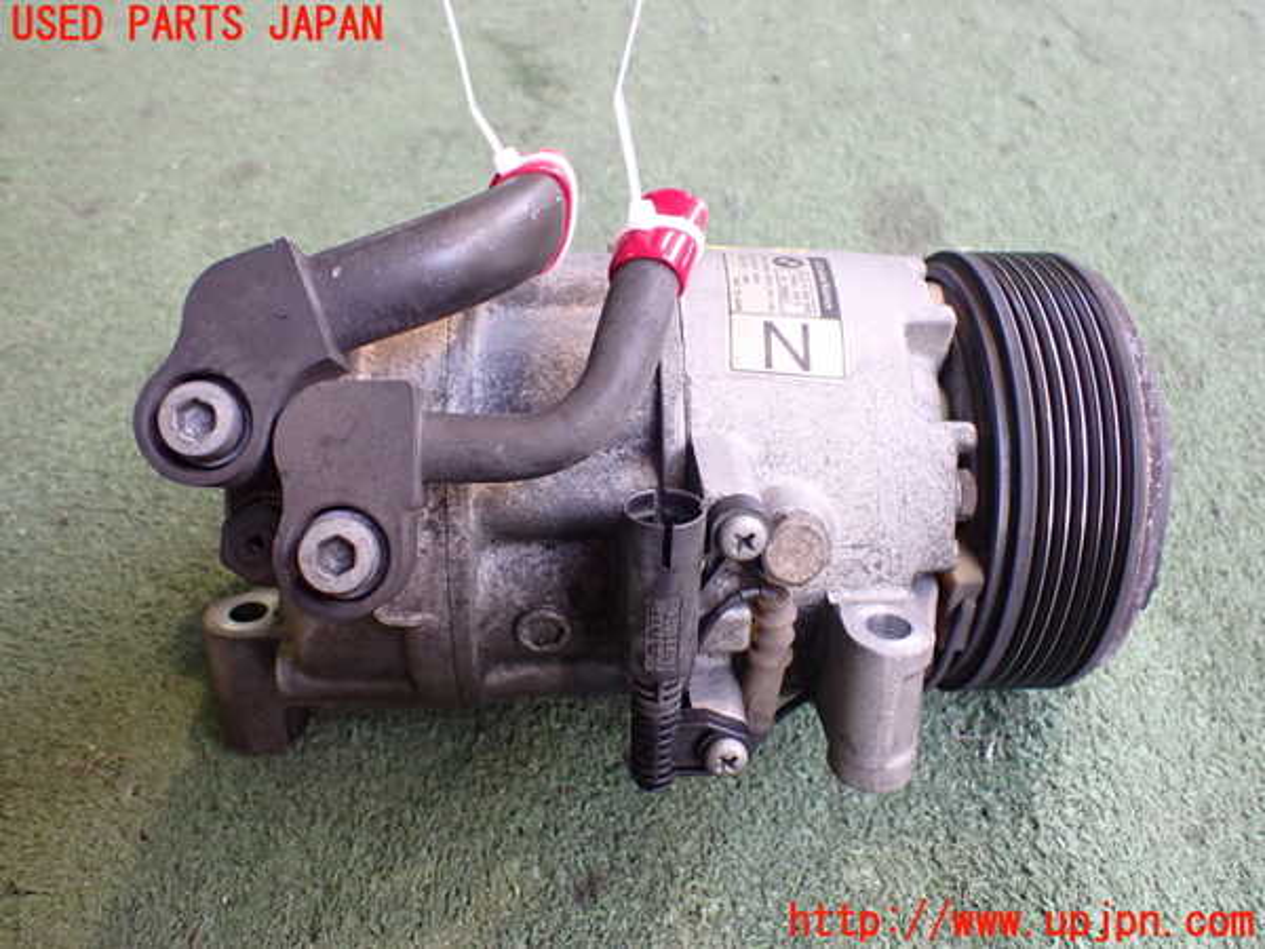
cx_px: 632
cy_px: 474
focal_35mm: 30
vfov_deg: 46.8
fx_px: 1096
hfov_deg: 60.0
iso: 640
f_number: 2.3
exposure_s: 1/125
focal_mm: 5.4
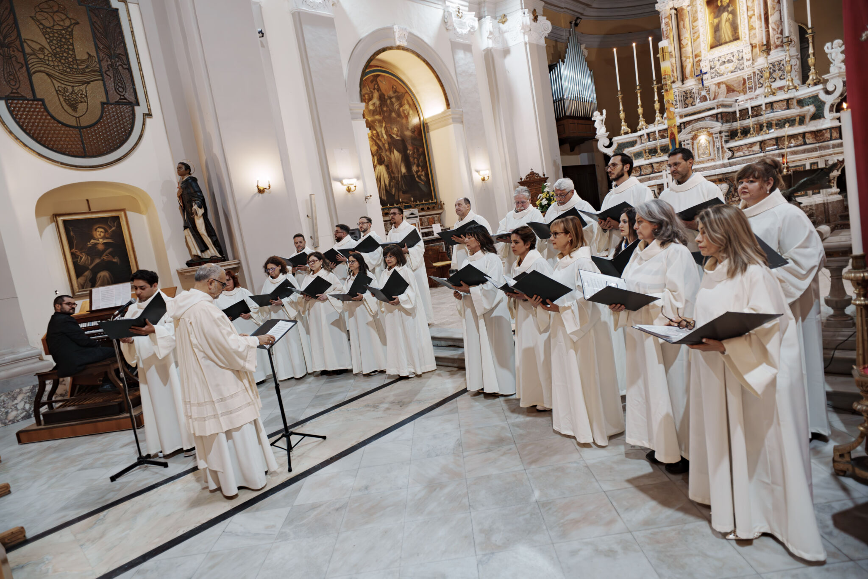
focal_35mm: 20
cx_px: 434
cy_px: 290
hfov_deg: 84.0
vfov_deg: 61.9
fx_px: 482
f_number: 2.8
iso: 3200
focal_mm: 20
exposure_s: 1/160
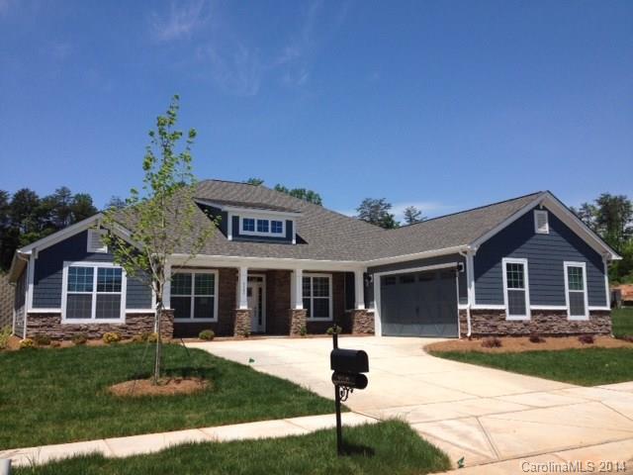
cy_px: 238
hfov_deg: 52.6
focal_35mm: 35
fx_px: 640
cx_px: 316
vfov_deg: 40.7
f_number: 2.4
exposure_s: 1/2513
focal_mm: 4.28
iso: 50
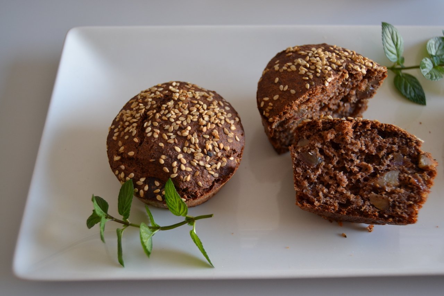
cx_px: 222
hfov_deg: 49.6
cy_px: 148
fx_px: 481
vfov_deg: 34.2
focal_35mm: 39
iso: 400
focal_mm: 26
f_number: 4
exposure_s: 1/60
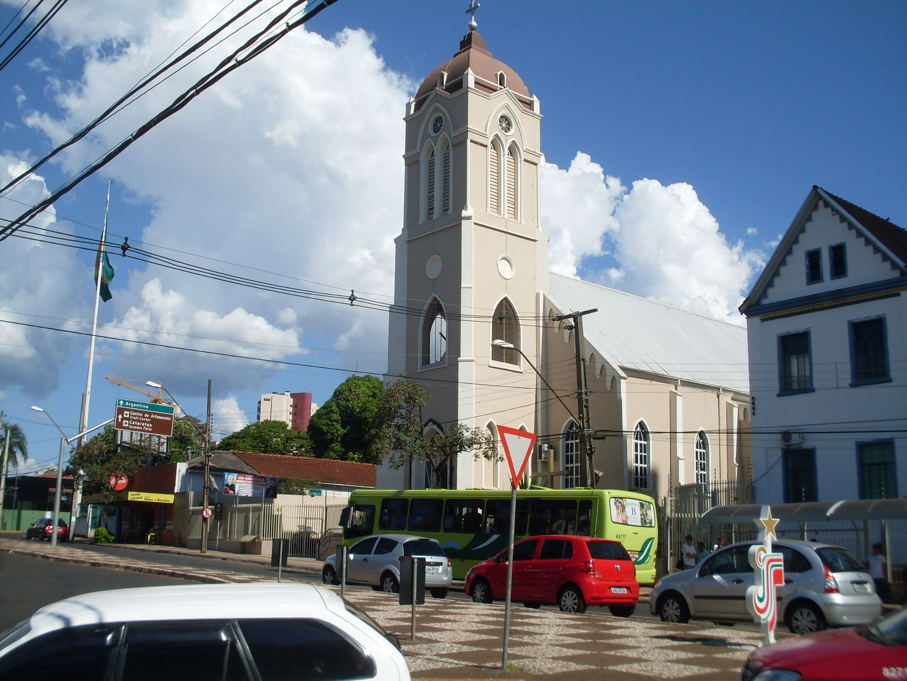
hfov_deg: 49.0
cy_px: 340
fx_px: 996
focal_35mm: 38
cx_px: 454
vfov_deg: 37.7
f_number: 8.4
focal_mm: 6.3
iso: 80
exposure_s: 1/350
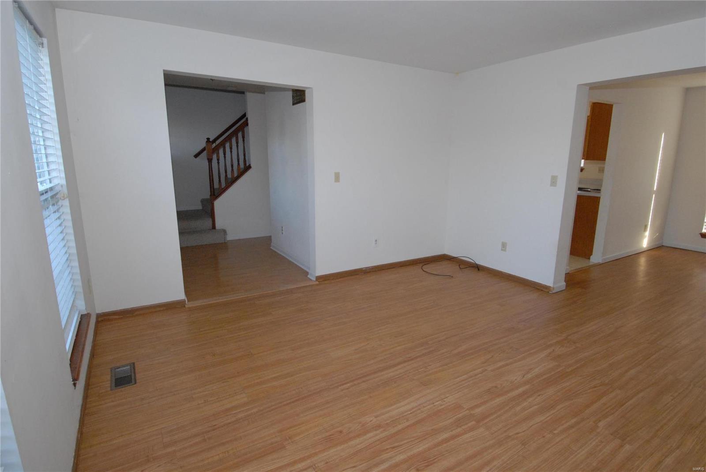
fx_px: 353
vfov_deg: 67.5
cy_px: 236
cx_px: 353
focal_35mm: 18
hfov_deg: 89.9
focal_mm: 12
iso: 1000
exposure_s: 1/60
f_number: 7.1
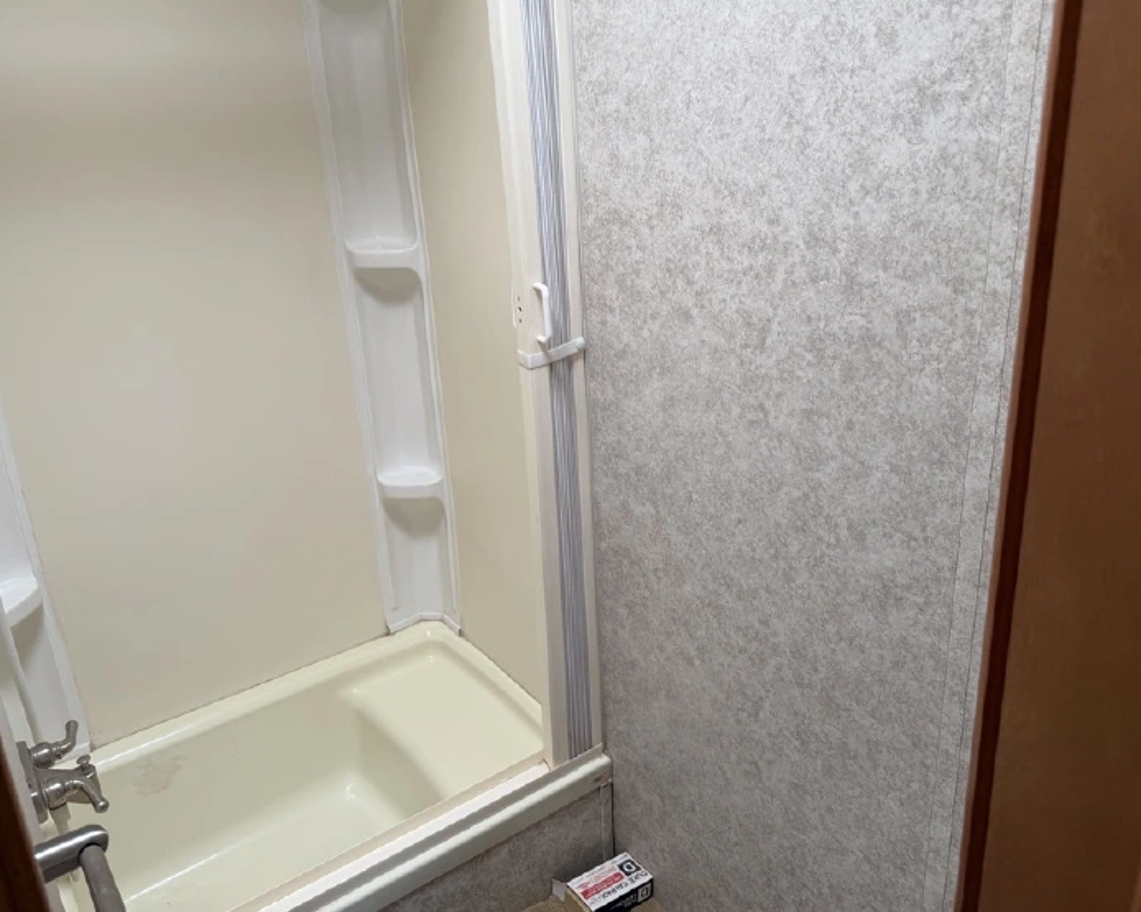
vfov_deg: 53.1
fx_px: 912
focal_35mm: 27
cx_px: 580
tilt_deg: -18.8
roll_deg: +3.1
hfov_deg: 64.1
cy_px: 422
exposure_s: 1/121
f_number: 1.78
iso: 100
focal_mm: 6.76
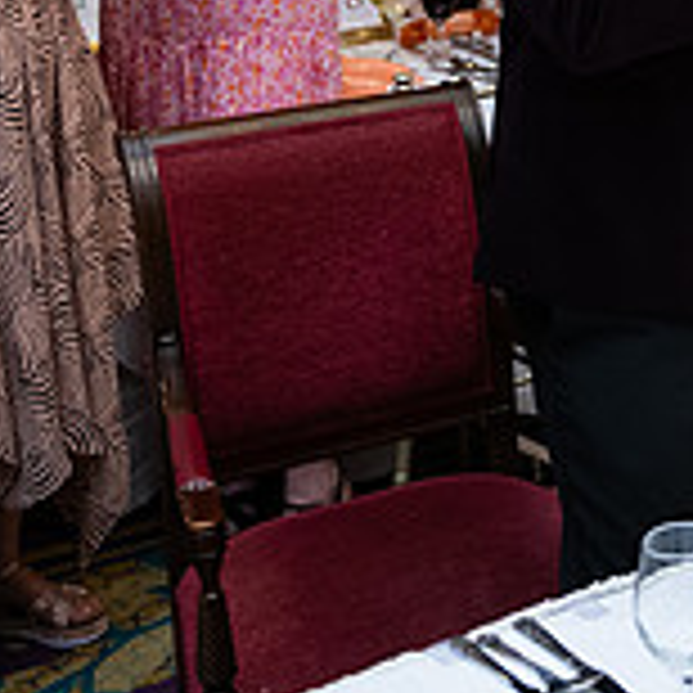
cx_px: 972
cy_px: -119
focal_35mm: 93
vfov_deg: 17.8
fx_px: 2106
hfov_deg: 17.2
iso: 800
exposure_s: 1/160
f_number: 3.5
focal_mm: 29
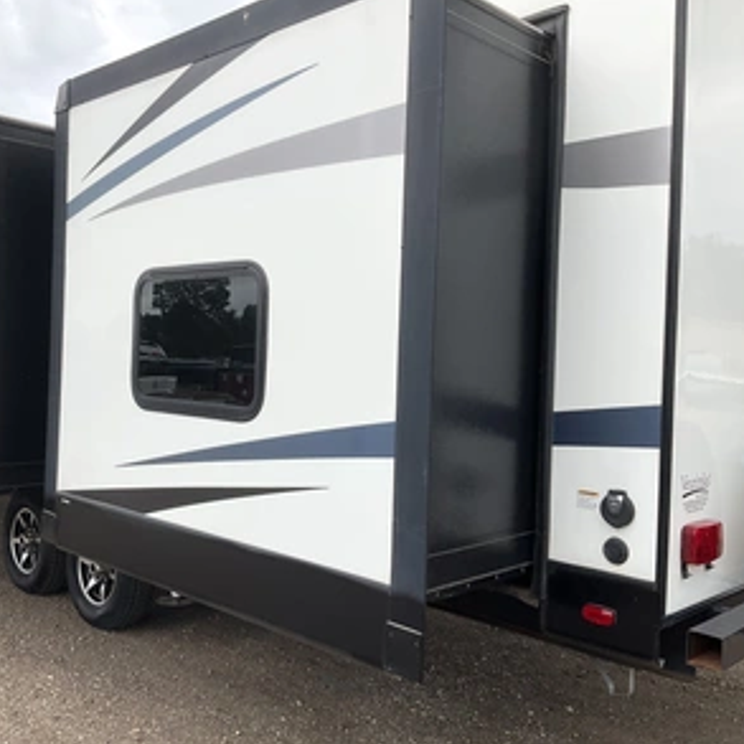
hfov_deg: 47.1
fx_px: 851
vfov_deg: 47.2
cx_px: 315
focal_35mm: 35
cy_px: 366
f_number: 1.8
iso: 25
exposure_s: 1/749
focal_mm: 3
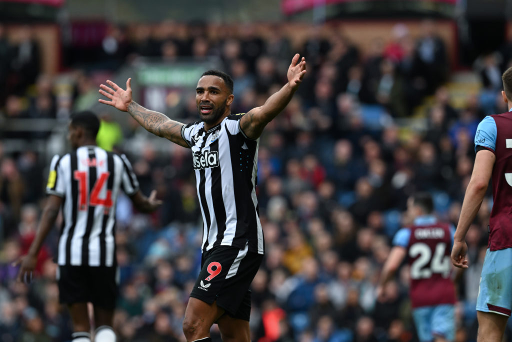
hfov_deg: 5.2
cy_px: 171
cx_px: 256
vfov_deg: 3.4
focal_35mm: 400
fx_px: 5689
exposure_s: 1/1250
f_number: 4.5
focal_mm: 400
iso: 1250
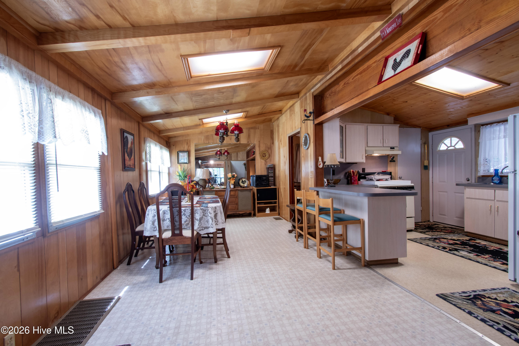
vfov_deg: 77.3
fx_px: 216
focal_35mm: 15
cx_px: 260
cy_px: 173
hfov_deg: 100.4
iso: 320
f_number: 10
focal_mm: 10
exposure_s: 1/1.25
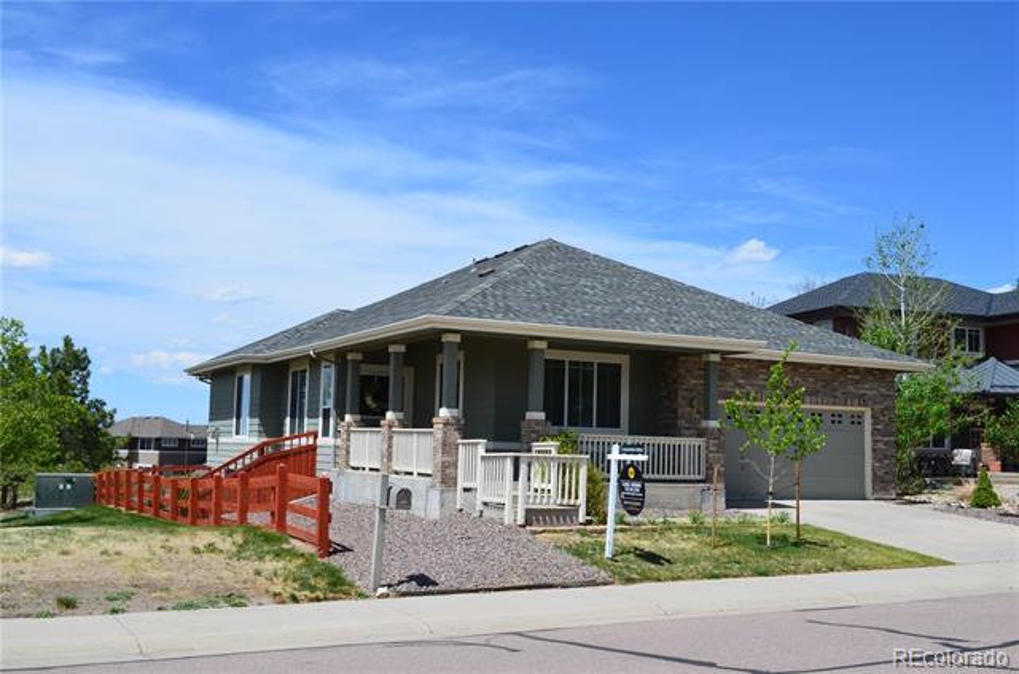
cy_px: 337
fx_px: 1101
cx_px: 510
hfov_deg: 49.7
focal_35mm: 39
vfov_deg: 34.0
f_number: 11
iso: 100
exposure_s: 1/160
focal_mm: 26
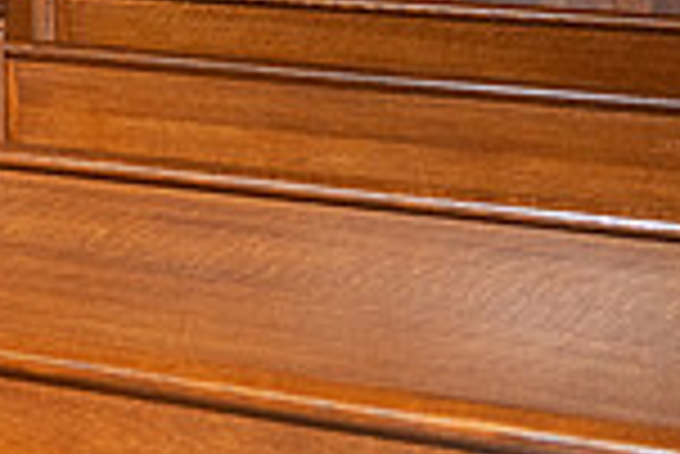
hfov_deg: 16.1
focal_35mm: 101
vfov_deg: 12.5
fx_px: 1910
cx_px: -639
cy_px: -328
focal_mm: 24
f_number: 2.8
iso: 1000
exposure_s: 1/200
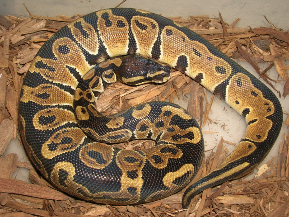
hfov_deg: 49.0
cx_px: 144
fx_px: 317
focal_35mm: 38
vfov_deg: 37.7
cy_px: 108
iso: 50
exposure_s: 1/60.1
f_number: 5
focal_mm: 6.4
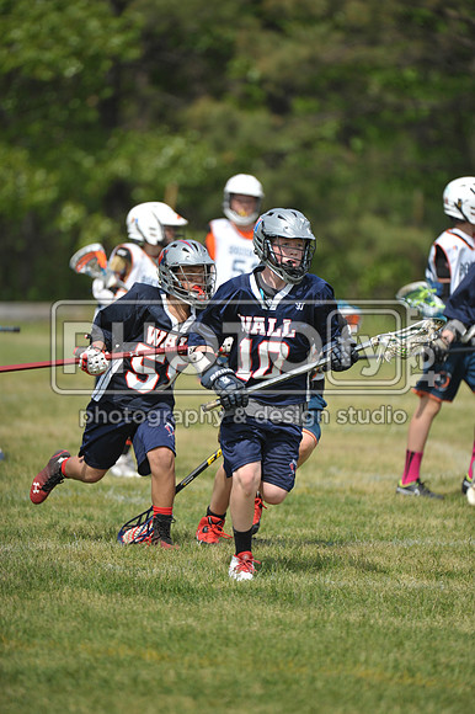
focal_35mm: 360
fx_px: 7133
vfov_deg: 5.7
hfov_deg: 3.8
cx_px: 238
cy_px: 357
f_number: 4
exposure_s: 1/3200
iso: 640
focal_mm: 360
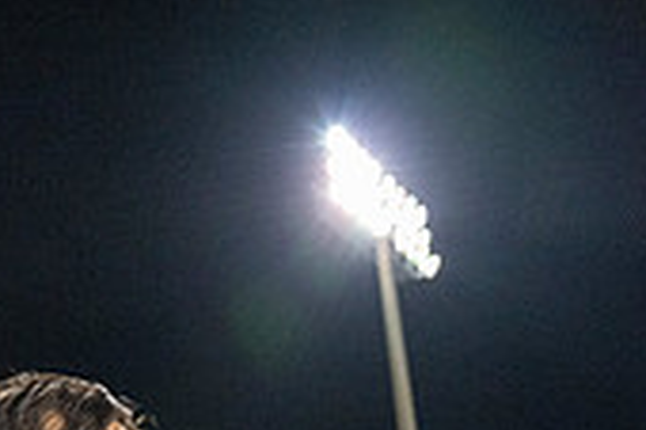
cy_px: 702
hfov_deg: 23.8
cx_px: 15
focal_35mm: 82
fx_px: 1470
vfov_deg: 15.0
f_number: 3.2
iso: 2000
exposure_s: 1/500
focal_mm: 24
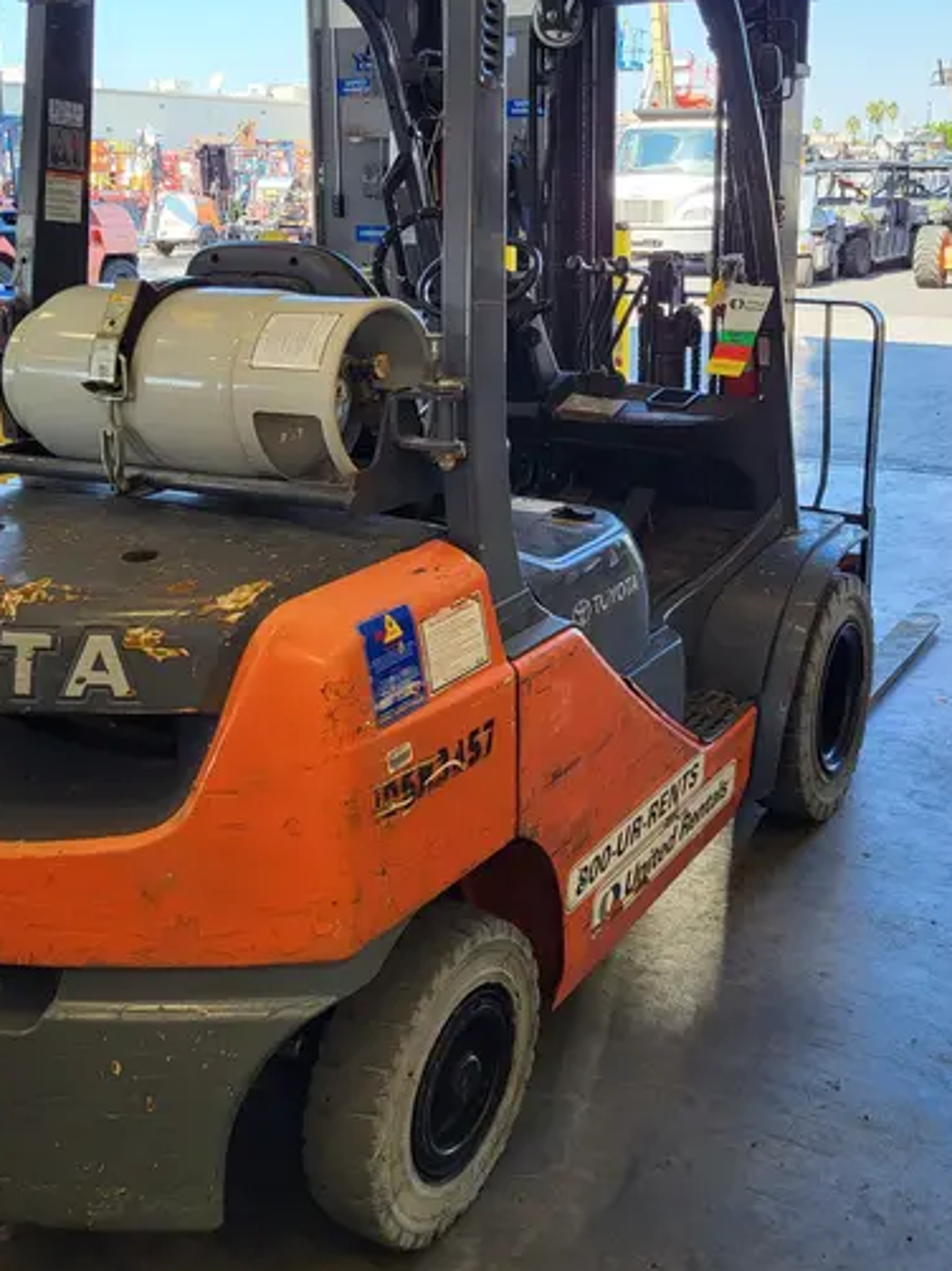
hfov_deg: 37.7
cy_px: 429
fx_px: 1395
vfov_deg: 48.2
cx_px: 499
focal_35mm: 38
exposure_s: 1/255
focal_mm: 5.4
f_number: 1.8
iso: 40
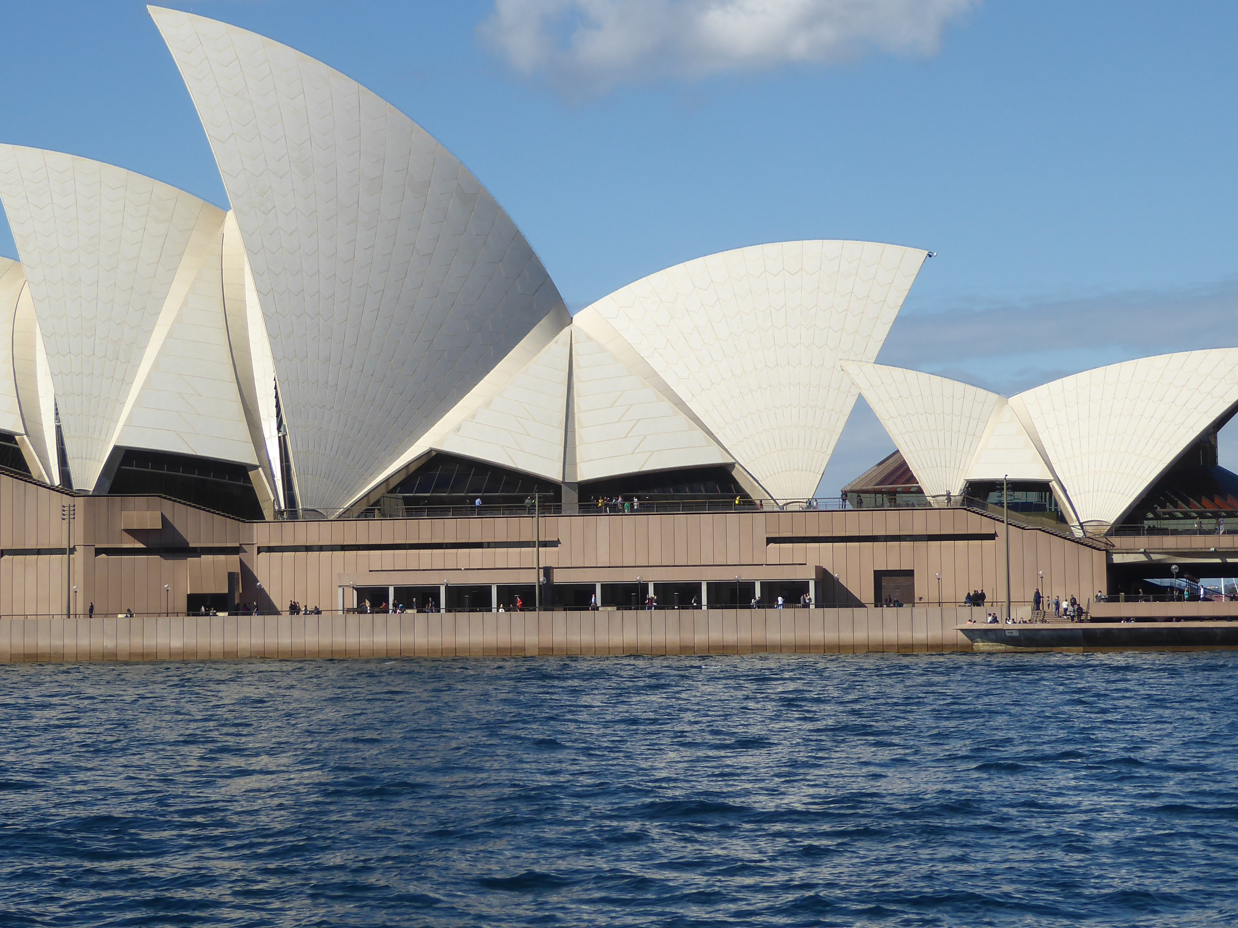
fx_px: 3290
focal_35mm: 92
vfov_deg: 16.1
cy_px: 421
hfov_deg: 21.3
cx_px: 536
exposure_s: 1/800
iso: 80
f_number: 4.4
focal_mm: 11.7
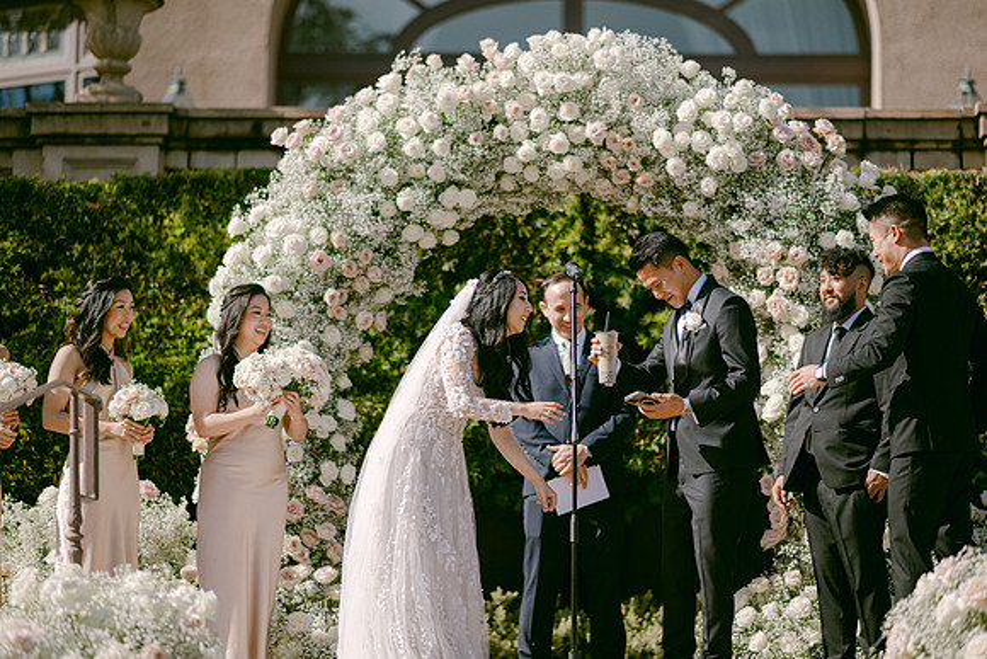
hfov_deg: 19.3
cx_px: 494
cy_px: 330
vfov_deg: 13.0
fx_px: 2900
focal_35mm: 106
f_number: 1.4
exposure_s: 1/10000
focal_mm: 105
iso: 100
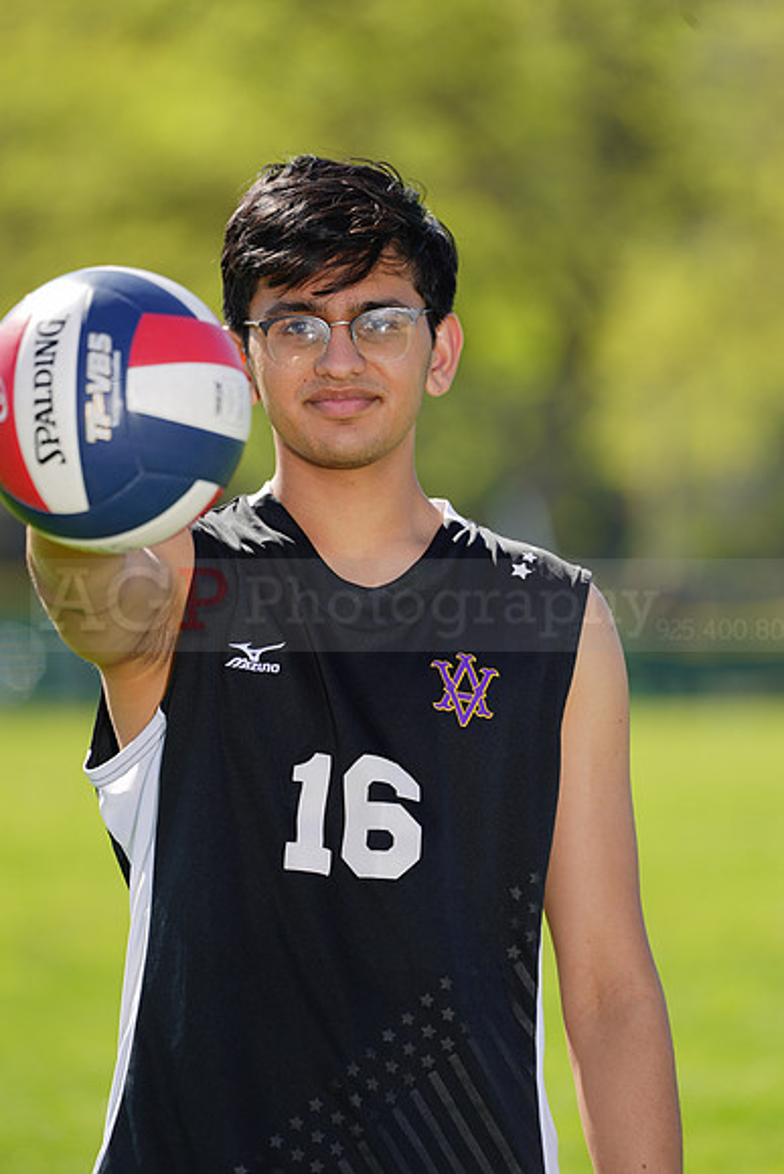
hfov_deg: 3.4
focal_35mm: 400
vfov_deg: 5.2
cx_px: 392
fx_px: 13058
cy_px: 587
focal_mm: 400
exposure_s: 1/200
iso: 64
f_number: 6.3
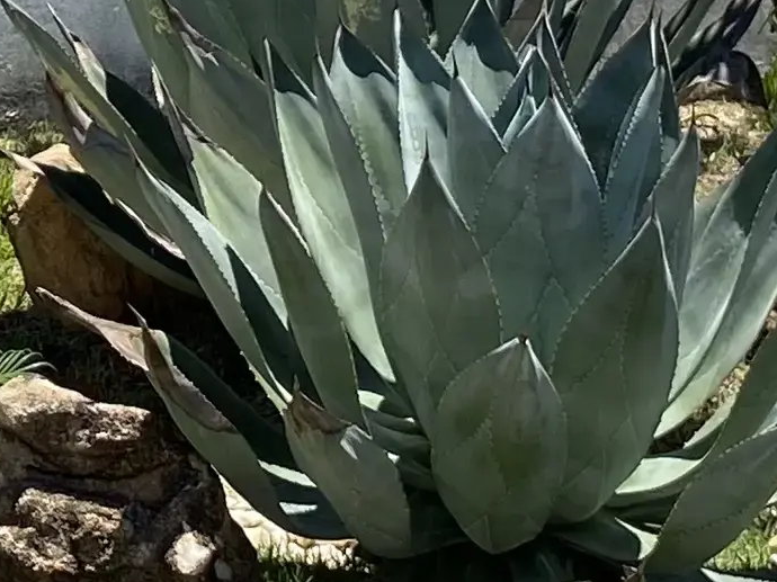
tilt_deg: +4.7
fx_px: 3411
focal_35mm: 152
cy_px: -550
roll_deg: -2.0
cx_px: -412
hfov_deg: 12.3
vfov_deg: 9.2
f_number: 1.8
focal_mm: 4.25
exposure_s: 1/1504
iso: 32
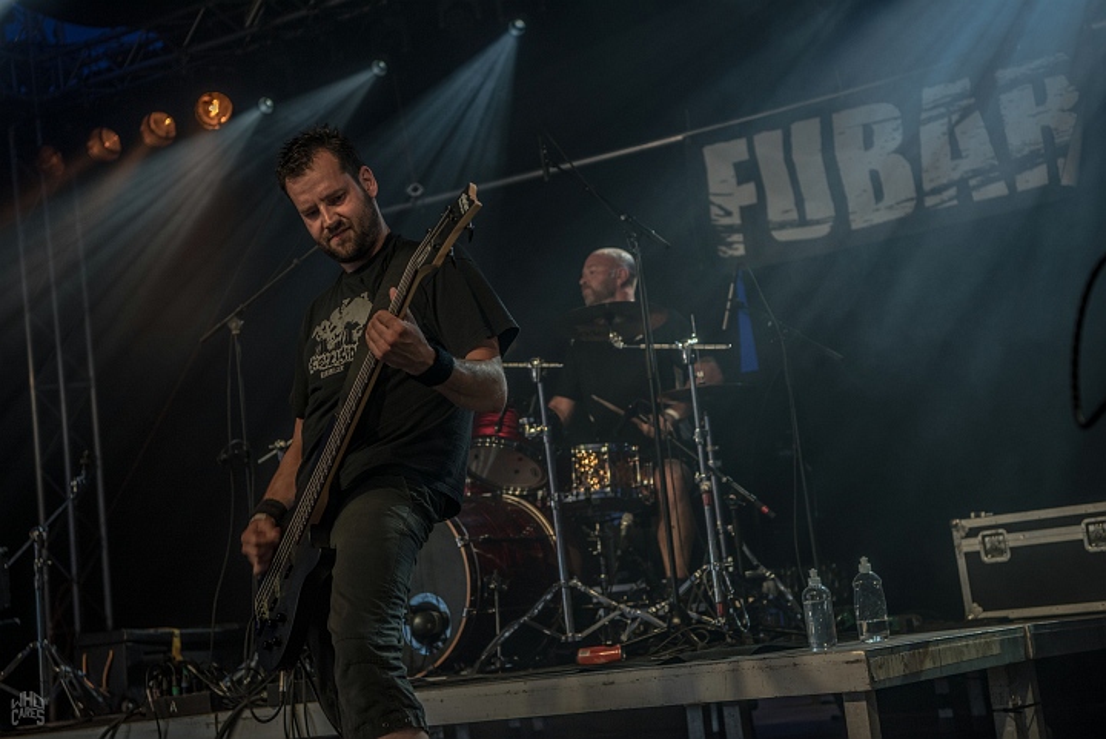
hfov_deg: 33.4
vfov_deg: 22.7
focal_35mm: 60
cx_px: 553
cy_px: 370
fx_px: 1844
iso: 500
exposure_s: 1/100
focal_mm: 60
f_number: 4
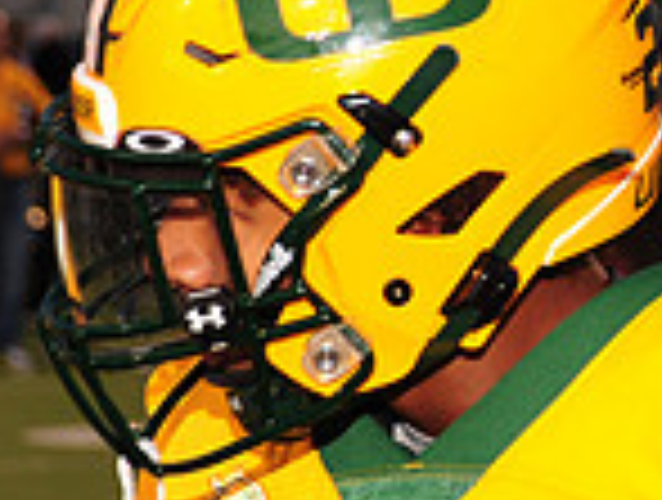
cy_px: 189
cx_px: 1216
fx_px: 7611
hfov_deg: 4.9
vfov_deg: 3.8
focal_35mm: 397
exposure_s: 1/80
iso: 640
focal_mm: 105
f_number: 7.1
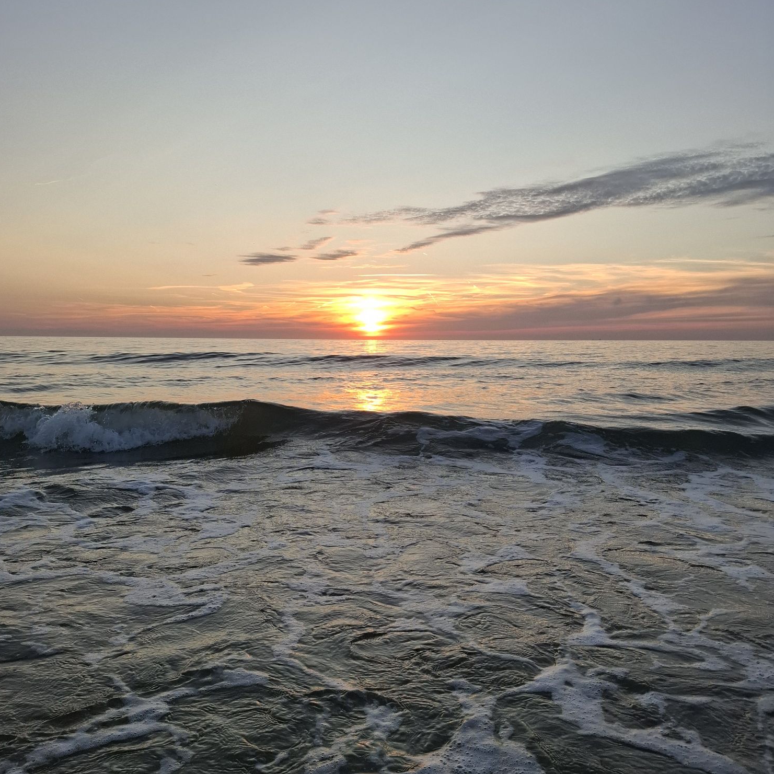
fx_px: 708
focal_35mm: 28
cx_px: 380
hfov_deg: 57.3
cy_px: 397
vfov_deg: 57.3
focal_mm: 5.54
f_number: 1.8
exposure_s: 1/427
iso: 50
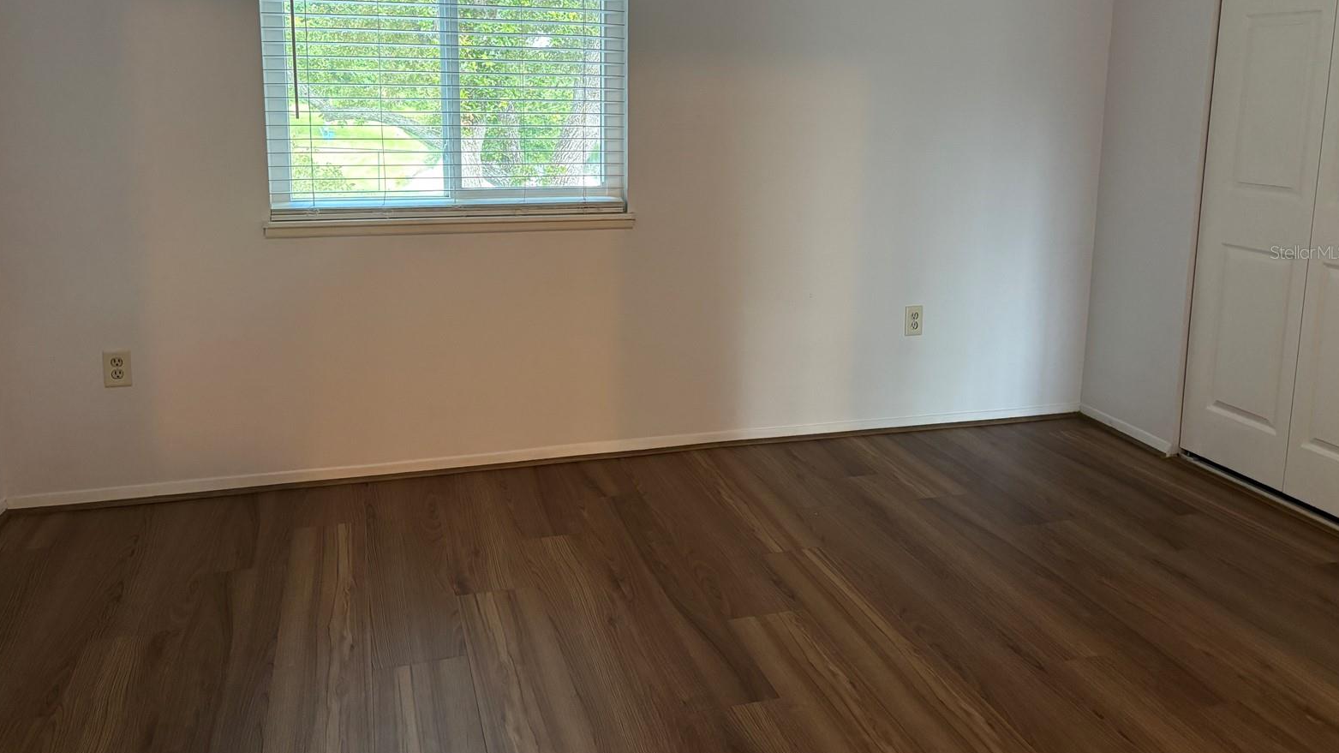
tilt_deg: -8.8
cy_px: 252
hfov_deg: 66.1
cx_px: 666
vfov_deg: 39.7
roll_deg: -1.3
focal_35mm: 29
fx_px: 1030
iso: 250
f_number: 1.6
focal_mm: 5.96
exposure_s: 1/60
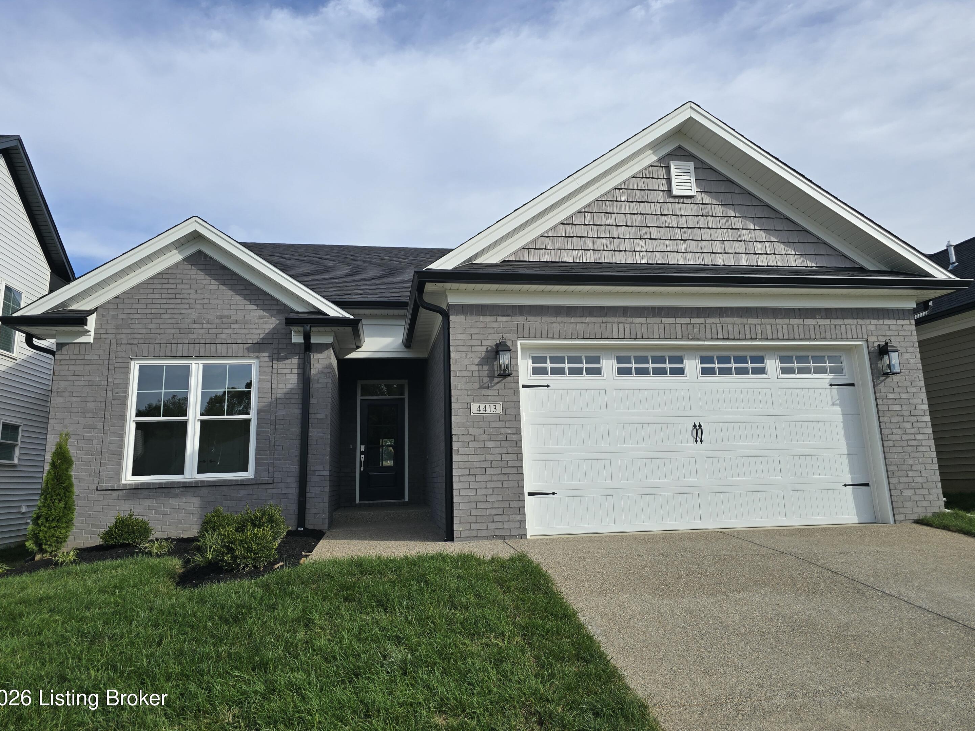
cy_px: 351
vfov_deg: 56.8
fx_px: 676
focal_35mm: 24
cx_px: 475
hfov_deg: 71.6
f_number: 1.7
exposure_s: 1/825
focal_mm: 6.3
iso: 12
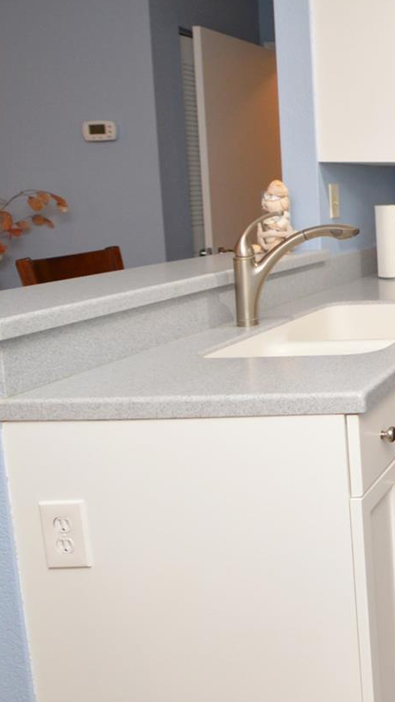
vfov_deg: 53.4
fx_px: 689
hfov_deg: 22.5
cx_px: 668
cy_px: 261
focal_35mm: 37
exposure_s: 1/60
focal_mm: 12
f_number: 4
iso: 500
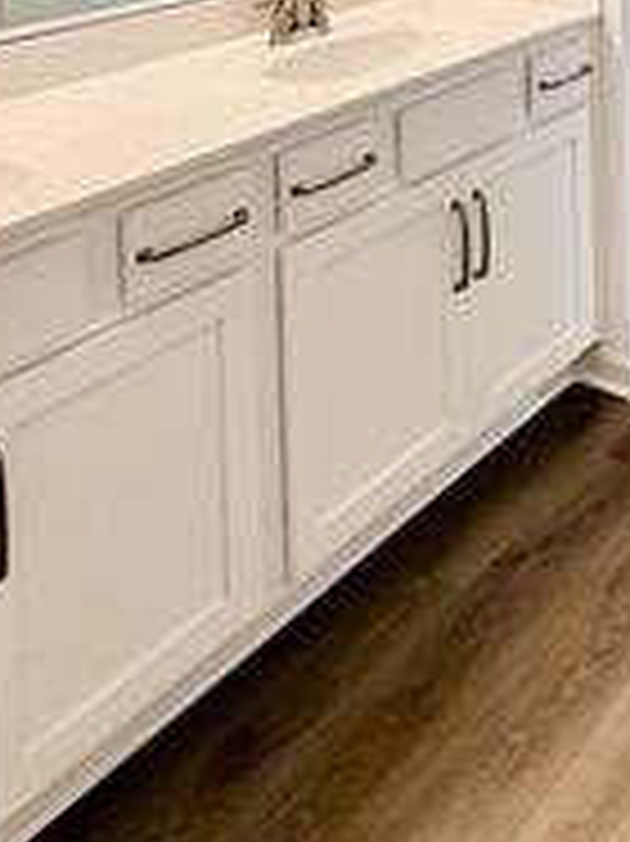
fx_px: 1093
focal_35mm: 45
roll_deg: +1.2
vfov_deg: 33.2
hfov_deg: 29.5
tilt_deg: -1.2
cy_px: -203
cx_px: 662
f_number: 2.2
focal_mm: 2.22
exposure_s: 1/120
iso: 80
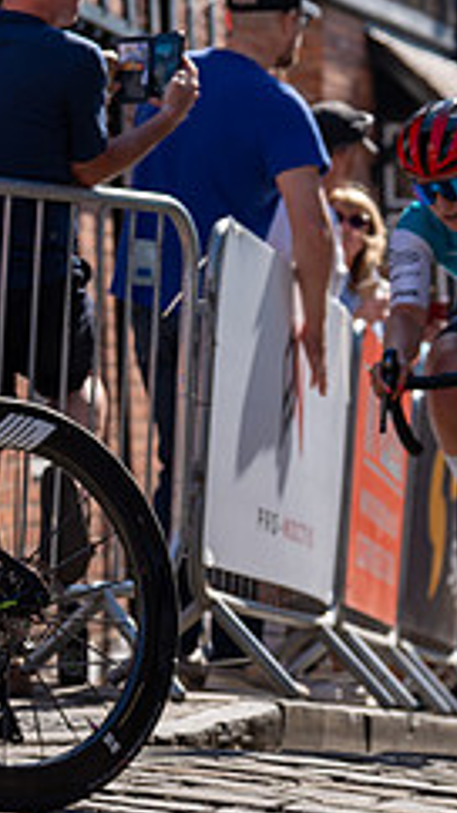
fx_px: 3794
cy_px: 213
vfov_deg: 12.2
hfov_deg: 6.7
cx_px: -356
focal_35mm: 176
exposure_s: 1/1000
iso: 100
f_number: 3.5
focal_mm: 70
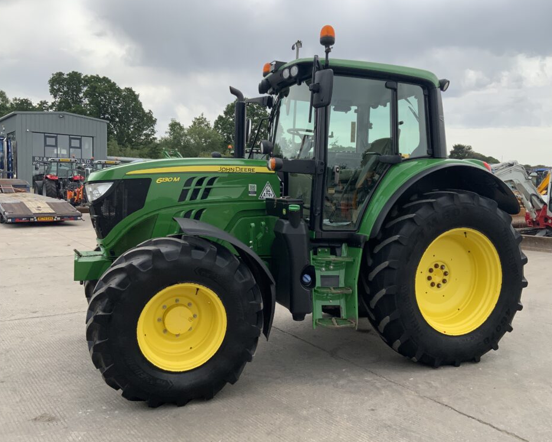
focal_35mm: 31
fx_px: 506
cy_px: 218
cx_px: 294
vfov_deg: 47.1
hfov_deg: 57.1
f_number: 1.8
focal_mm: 3
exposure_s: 1/1279
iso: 16
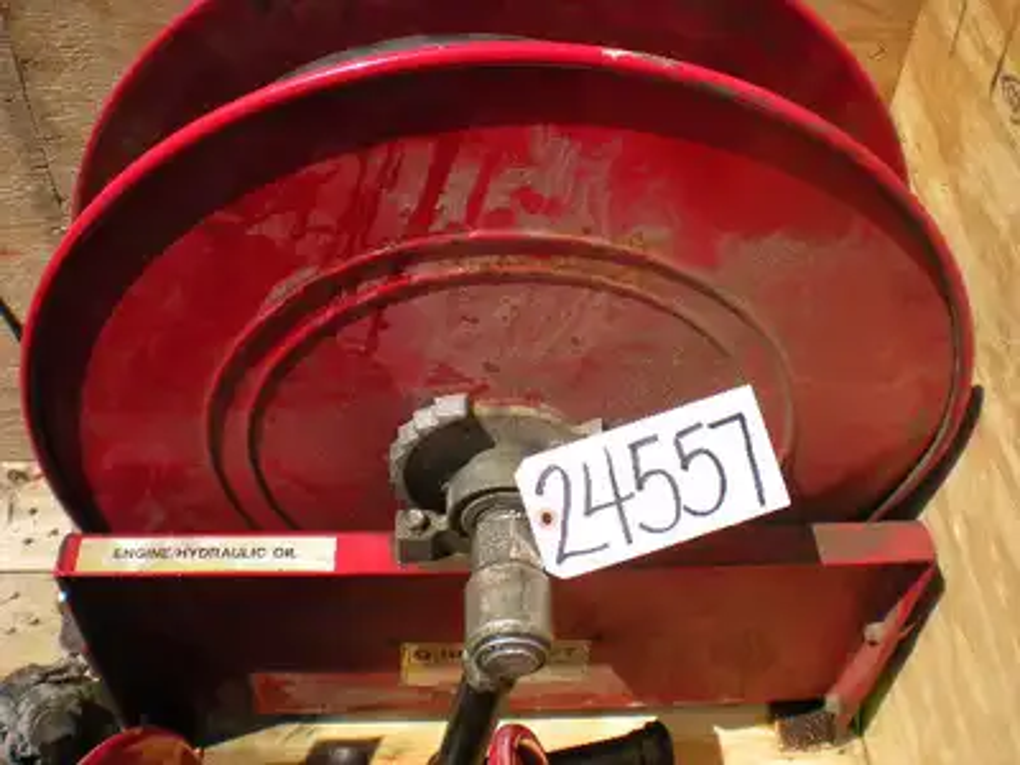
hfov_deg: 49.0
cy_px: 382
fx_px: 1120
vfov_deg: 37.7
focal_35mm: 38
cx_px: 510
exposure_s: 1/416
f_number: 4.6
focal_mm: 6.3
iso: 64
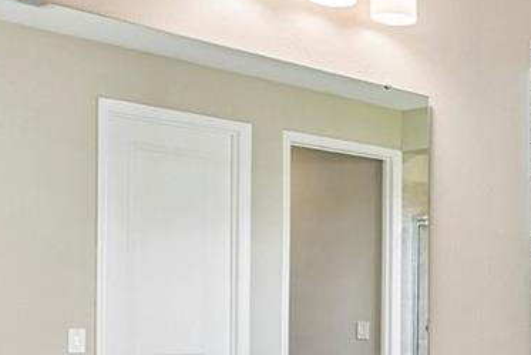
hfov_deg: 27.8
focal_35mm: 60
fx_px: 885
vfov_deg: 22.0
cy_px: 339
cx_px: 689
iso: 400
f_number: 8
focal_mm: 14
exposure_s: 1/125
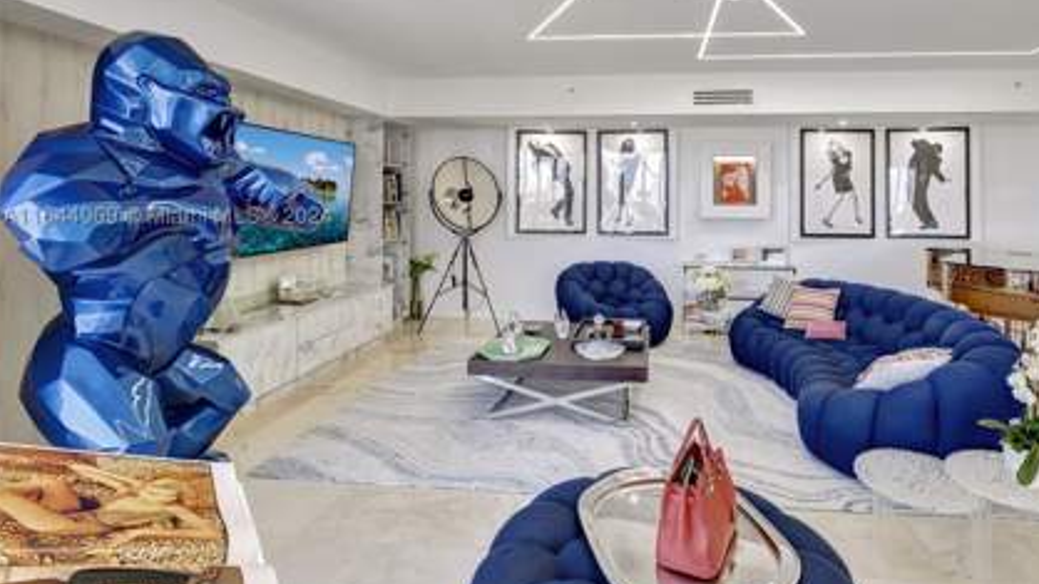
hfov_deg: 92.1
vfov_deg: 60.2
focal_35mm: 18
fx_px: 496
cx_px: 594
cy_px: 219
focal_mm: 10
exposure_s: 1/30
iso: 800
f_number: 6.4
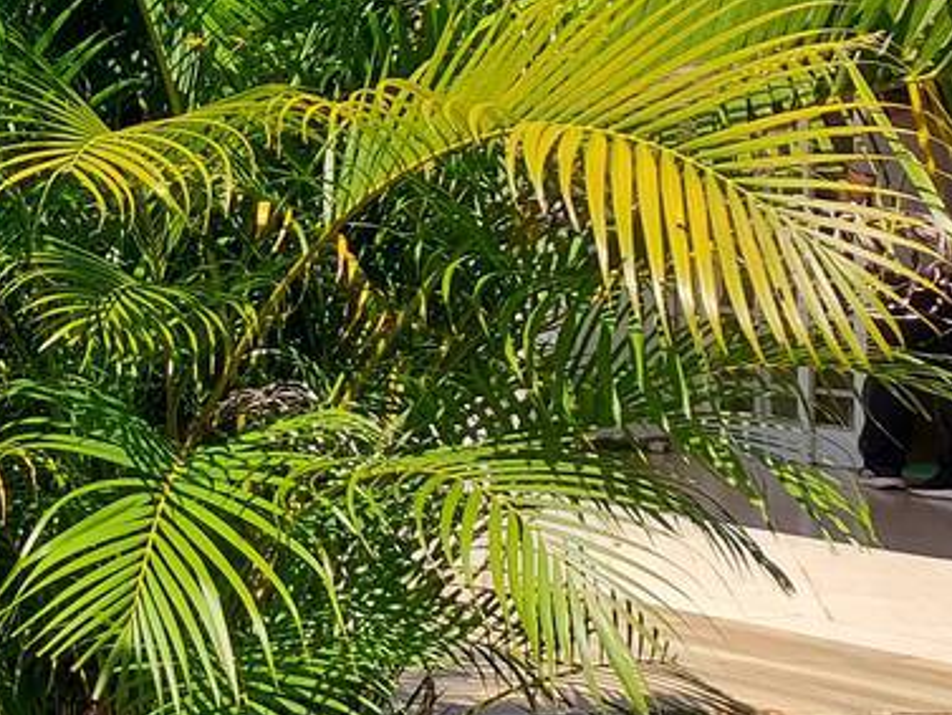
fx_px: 2944
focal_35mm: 107
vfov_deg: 13.7
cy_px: 40
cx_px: -725
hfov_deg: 15.8
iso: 20
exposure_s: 1/291
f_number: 1.8
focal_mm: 5.32
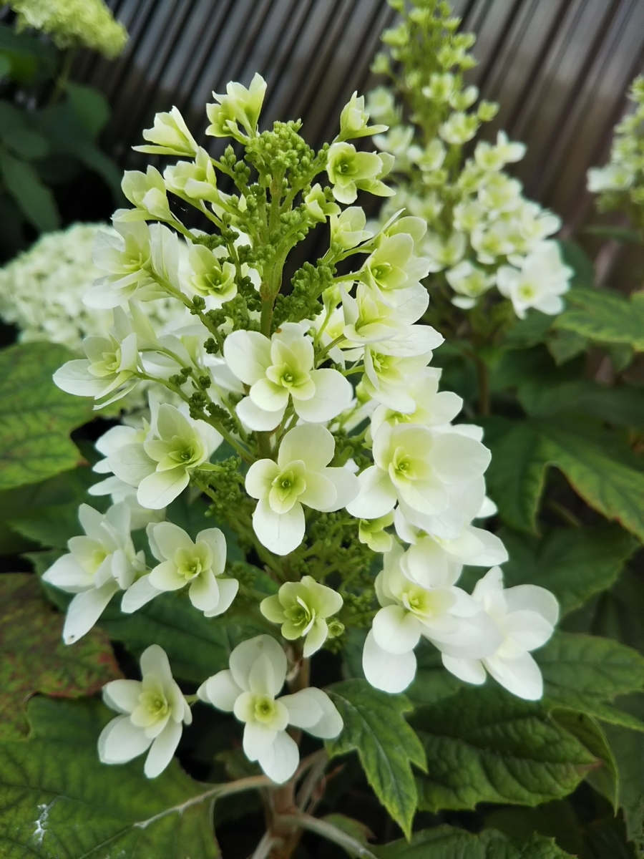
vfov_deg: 60.0
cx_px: 322
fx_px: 744
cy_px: 430
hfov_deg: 46.8
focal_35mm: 30
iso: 20
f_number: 2.2
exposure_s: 1/229
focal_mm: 4
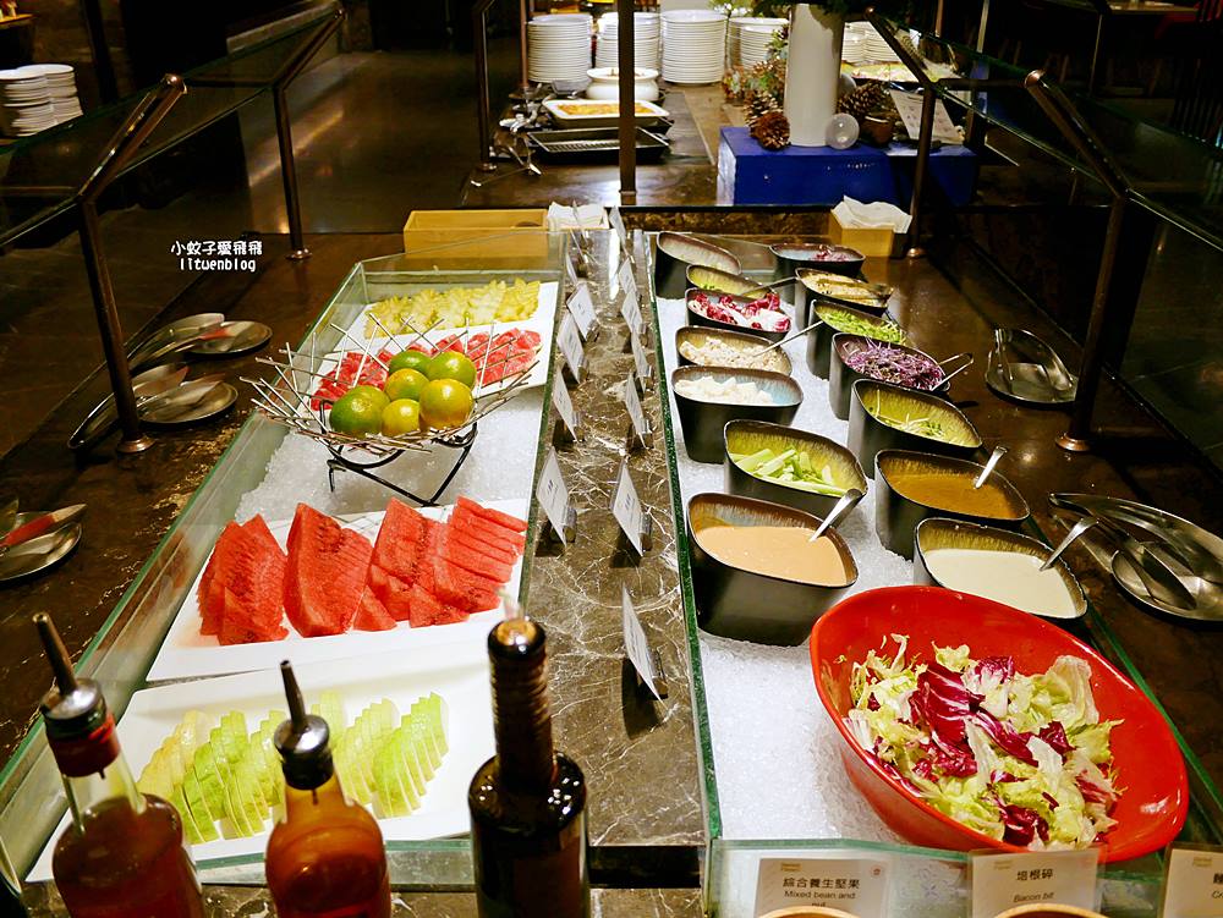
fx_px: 990
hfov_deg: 63.4
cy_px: 459
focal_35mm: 28
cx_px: 612
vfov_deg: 49.8
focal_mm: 14
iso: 200
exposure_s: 1/100
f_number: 2.5
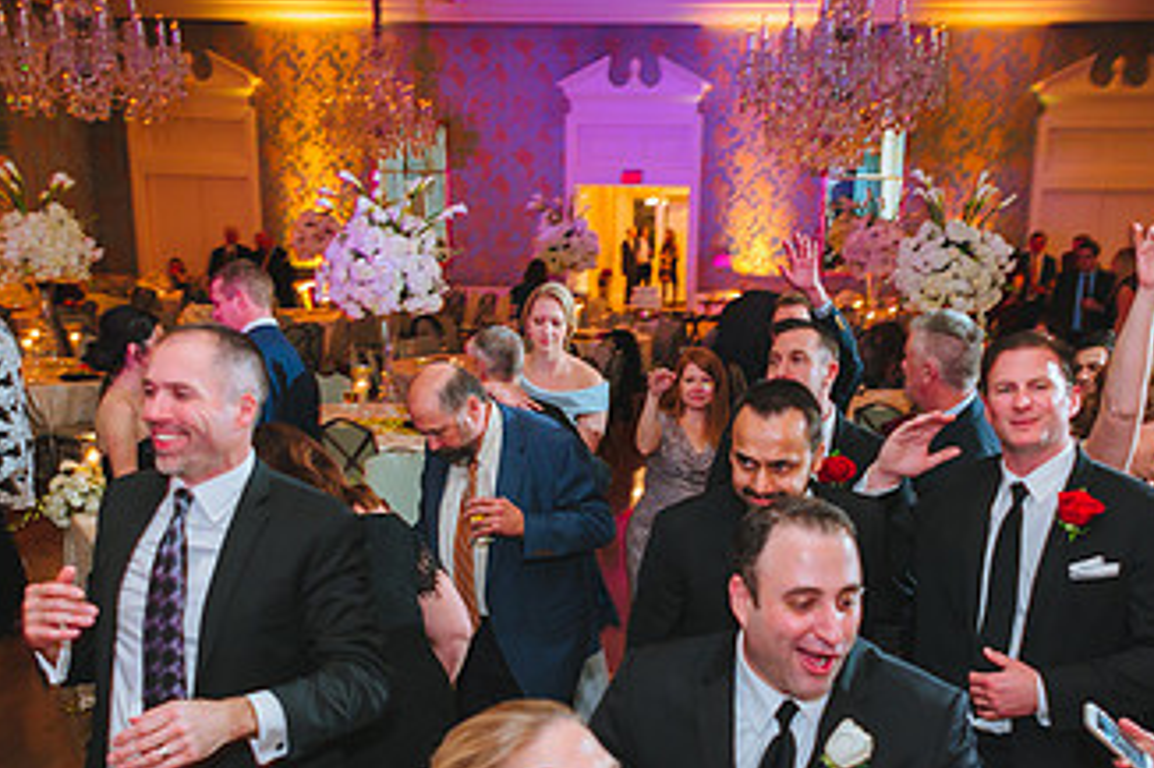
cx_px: 616
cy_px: 580
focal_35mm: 43
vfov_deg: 30.6
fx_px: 1378
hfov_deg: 45.4
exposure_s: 1/60
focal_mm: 24
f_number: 2.8
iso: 2500
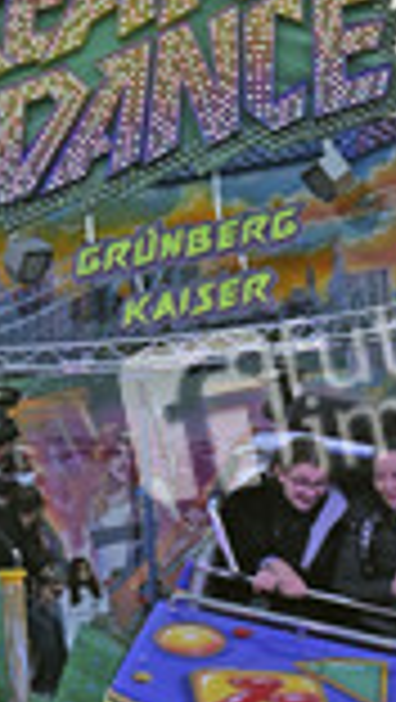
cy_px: 171
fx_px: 1807
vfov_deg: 21.8
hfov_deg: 12.3
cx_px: -56
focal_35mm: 97
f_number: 5.6
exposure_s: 1/250
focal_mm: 24
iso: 125
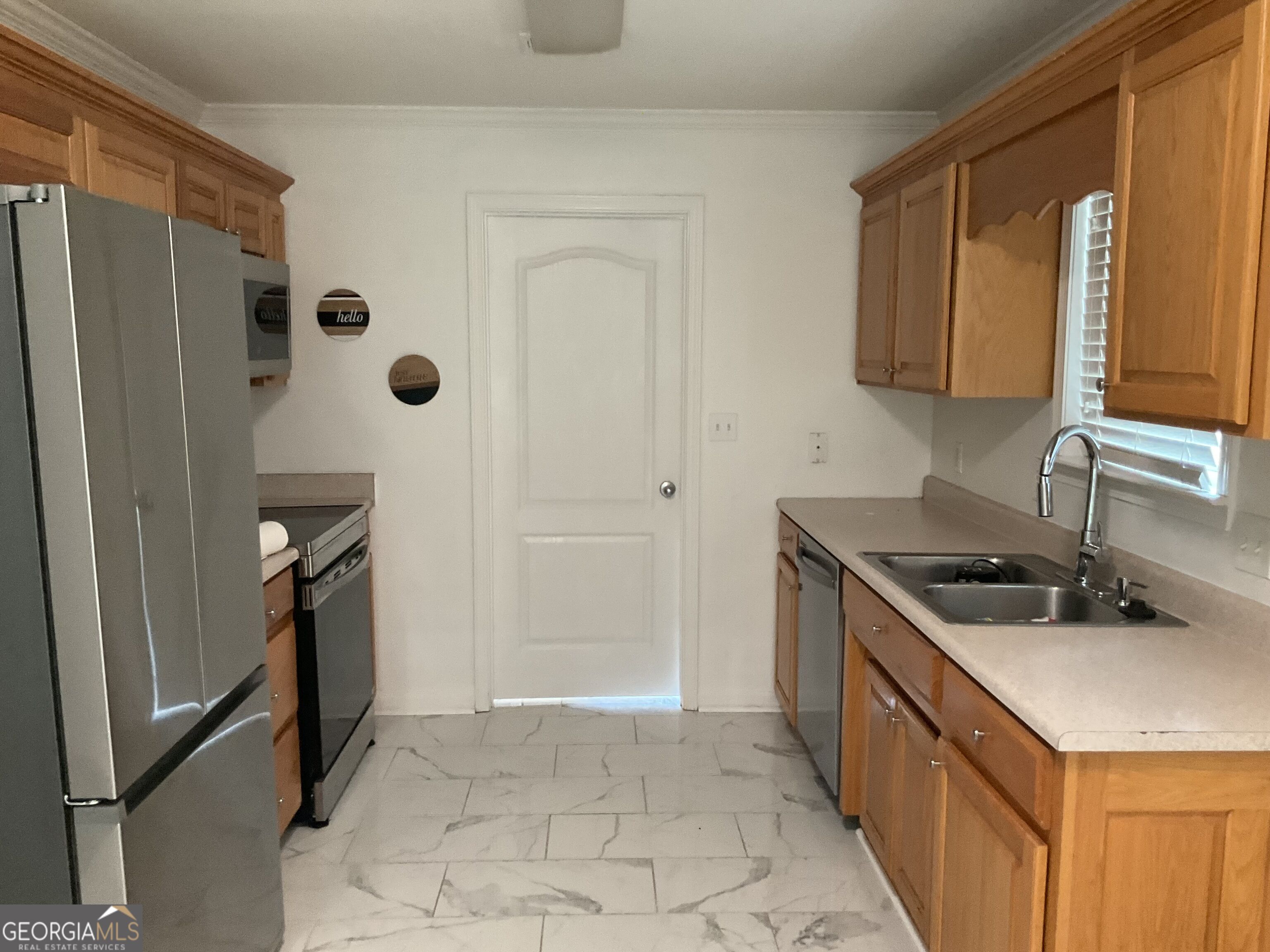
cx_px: 635
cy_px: 476
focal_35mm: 29
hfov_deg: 61.7
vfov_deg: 48.2
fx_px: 1064
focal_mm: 3
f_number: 1.8
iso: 250
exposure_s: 1/60
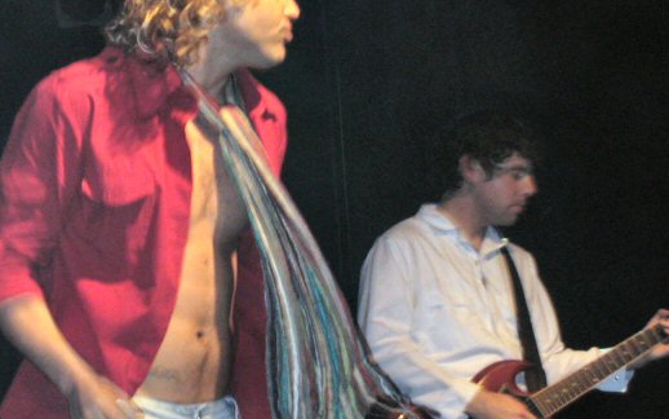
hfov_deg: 18.3
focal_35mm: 114
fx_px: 2079
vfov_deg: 11.5
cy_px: 197
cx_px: 310
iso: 200
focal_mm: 13.3
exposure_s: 1/59.9
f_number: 4.3
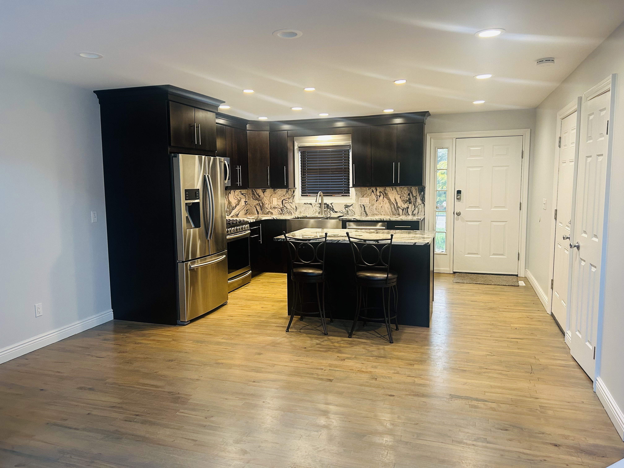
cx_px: 312
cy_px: 234
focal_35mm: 26
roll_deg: +1.7
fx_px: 469
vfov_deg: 53.1
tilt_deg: -7.0
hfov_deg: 67.3
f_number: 1.5
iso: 125
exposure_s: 1/60
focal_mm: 5.7
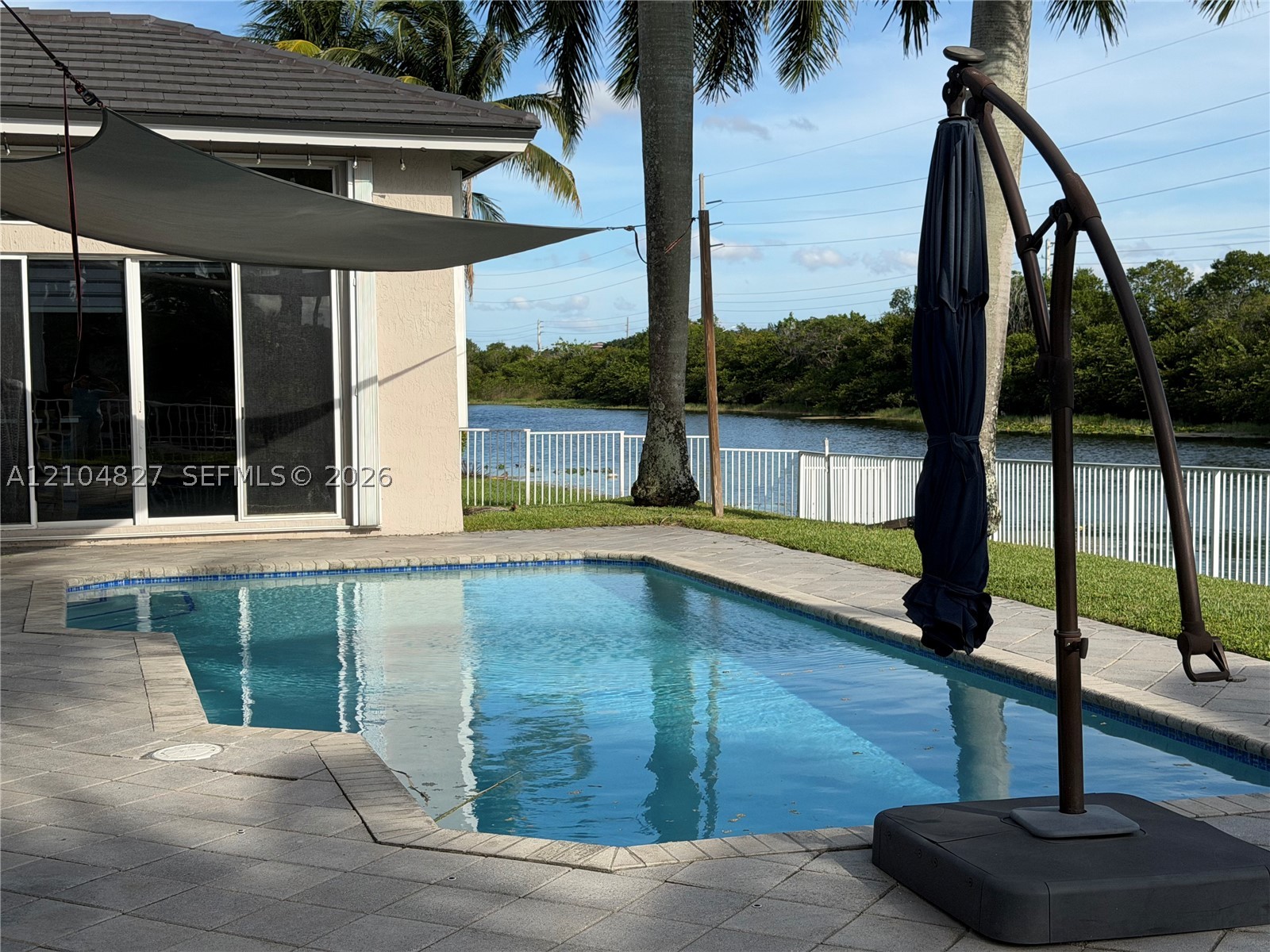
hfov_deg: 39.7
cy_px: 476
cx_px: 635
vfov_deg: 30.3
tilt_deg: -3.8
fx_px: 1761
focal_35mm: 48
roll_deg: +0.7
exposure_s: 1/5587
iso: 64
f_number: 1.78
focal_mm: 6.76
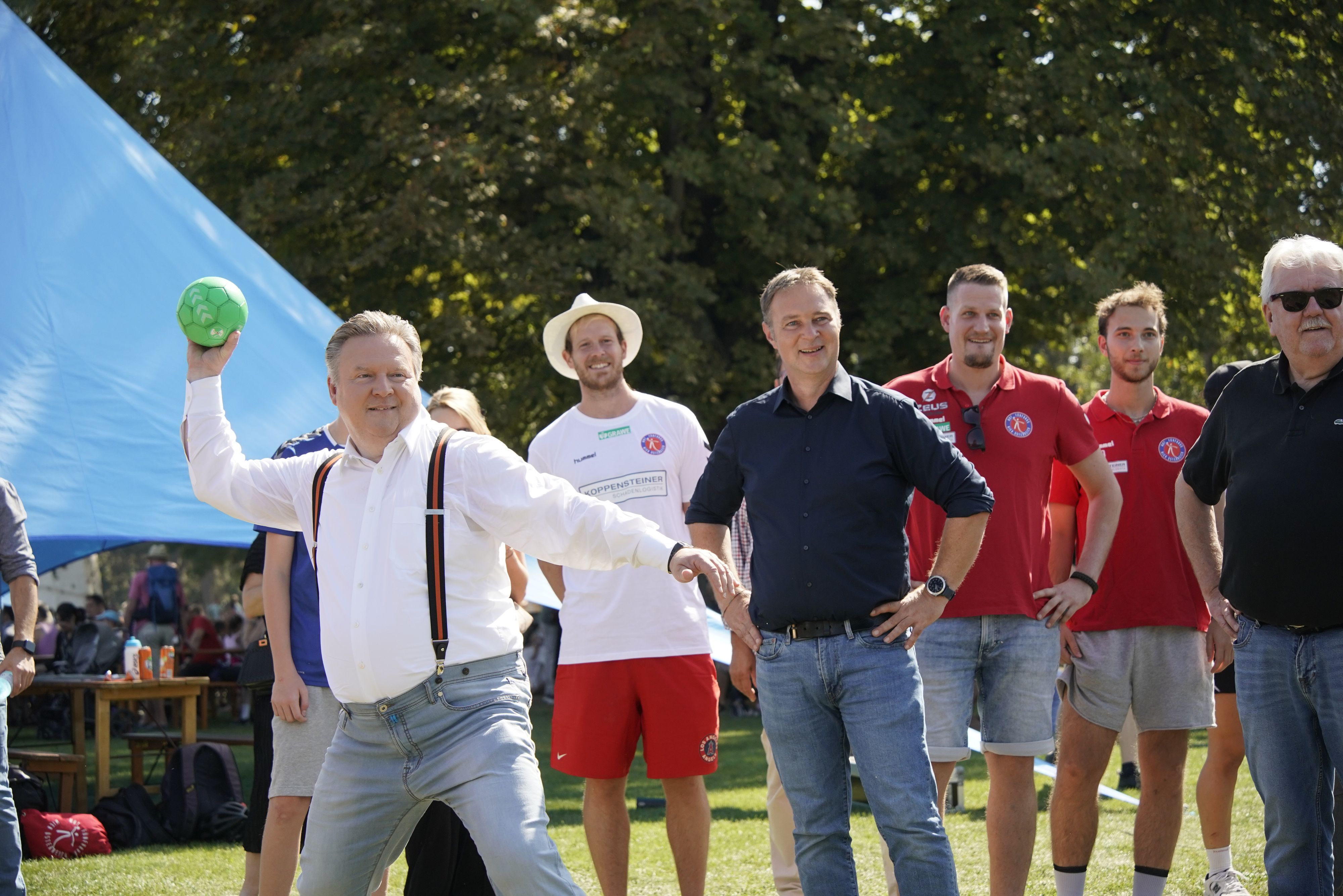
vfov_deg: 19.2
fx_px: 2649
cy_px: 448
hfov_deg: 28.5
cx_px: 672
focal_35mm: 71
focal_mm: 71
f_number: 5
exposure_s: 1/1600
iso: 640
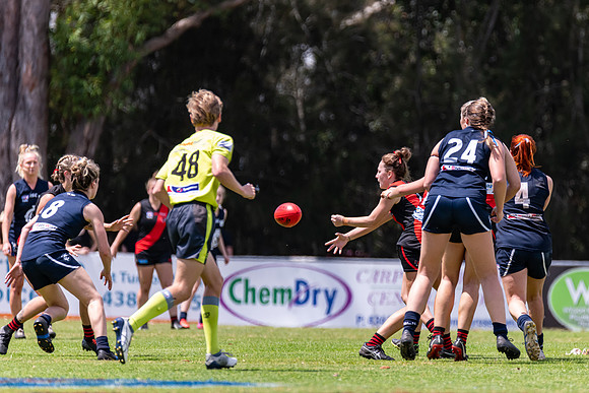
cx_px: 351
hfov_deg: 3.7
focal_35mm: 558
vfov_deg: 2.5
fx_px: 9132
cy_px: 159
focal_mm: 460
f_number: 6.3
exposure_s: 1/2000
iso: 800
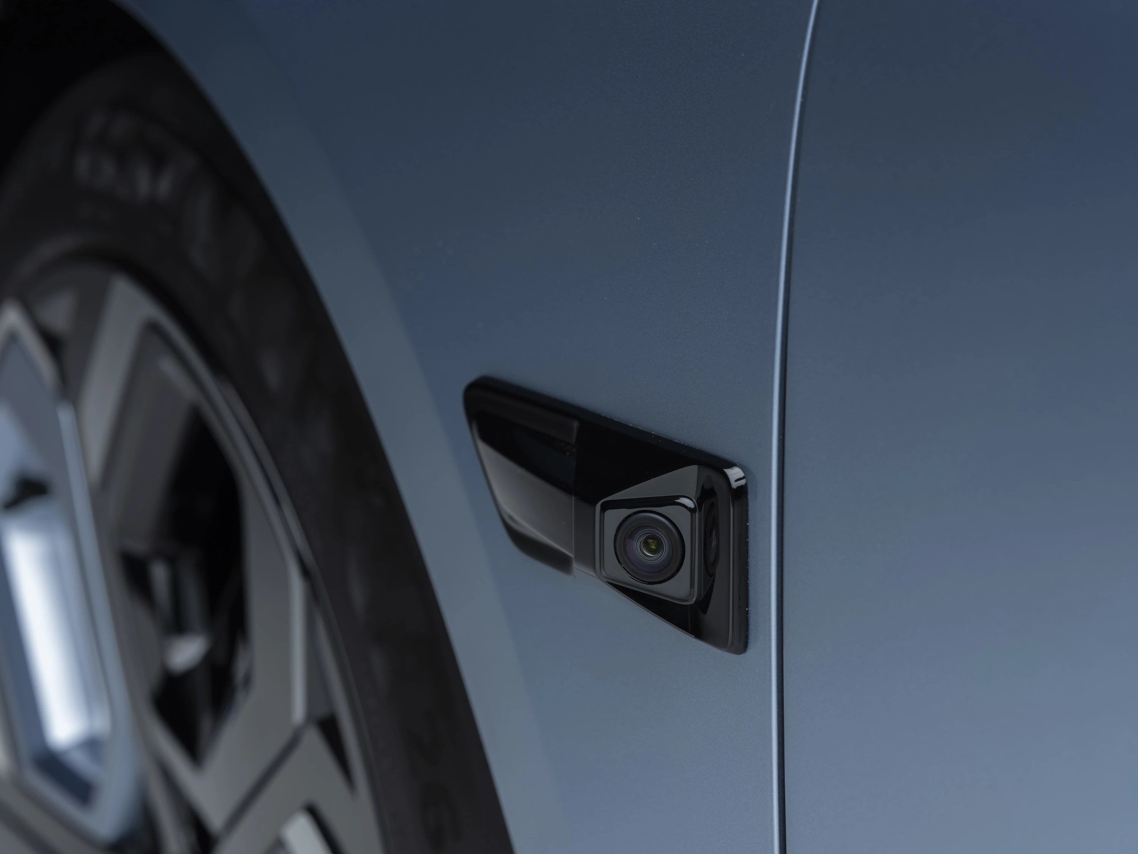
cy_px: 427
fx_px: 2860
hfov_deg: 22.5
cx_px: 569
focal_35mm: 87
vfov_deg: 17.0
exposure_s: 1.3
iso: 100
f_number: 8
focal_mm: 110
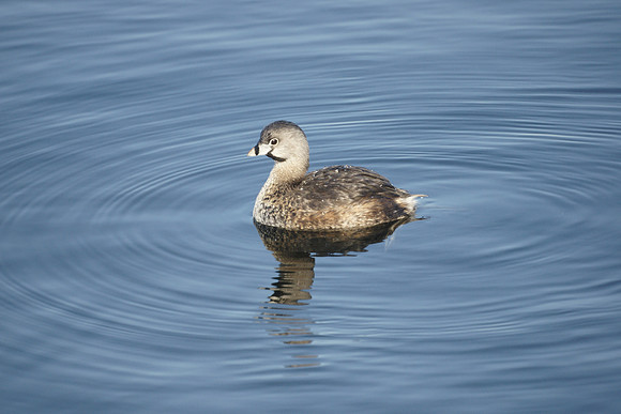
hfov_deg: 2.7
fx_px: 12940
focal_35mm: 750
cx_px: 310
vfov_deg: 1.8
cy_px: 207
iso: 400
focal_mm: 500
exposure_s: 1/320
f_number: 8
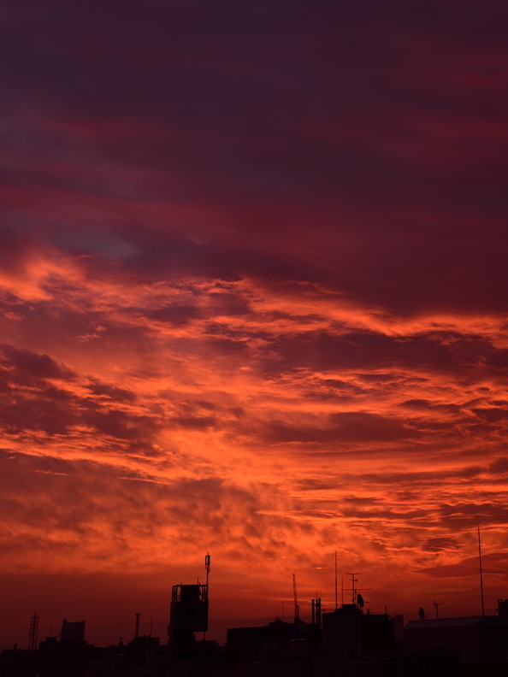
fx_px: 998
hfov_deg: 28.1
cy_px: 336
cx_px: 390
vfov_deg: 37.5
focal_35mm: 51
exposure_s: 1/125
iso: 500
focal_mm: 35
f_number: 5.6
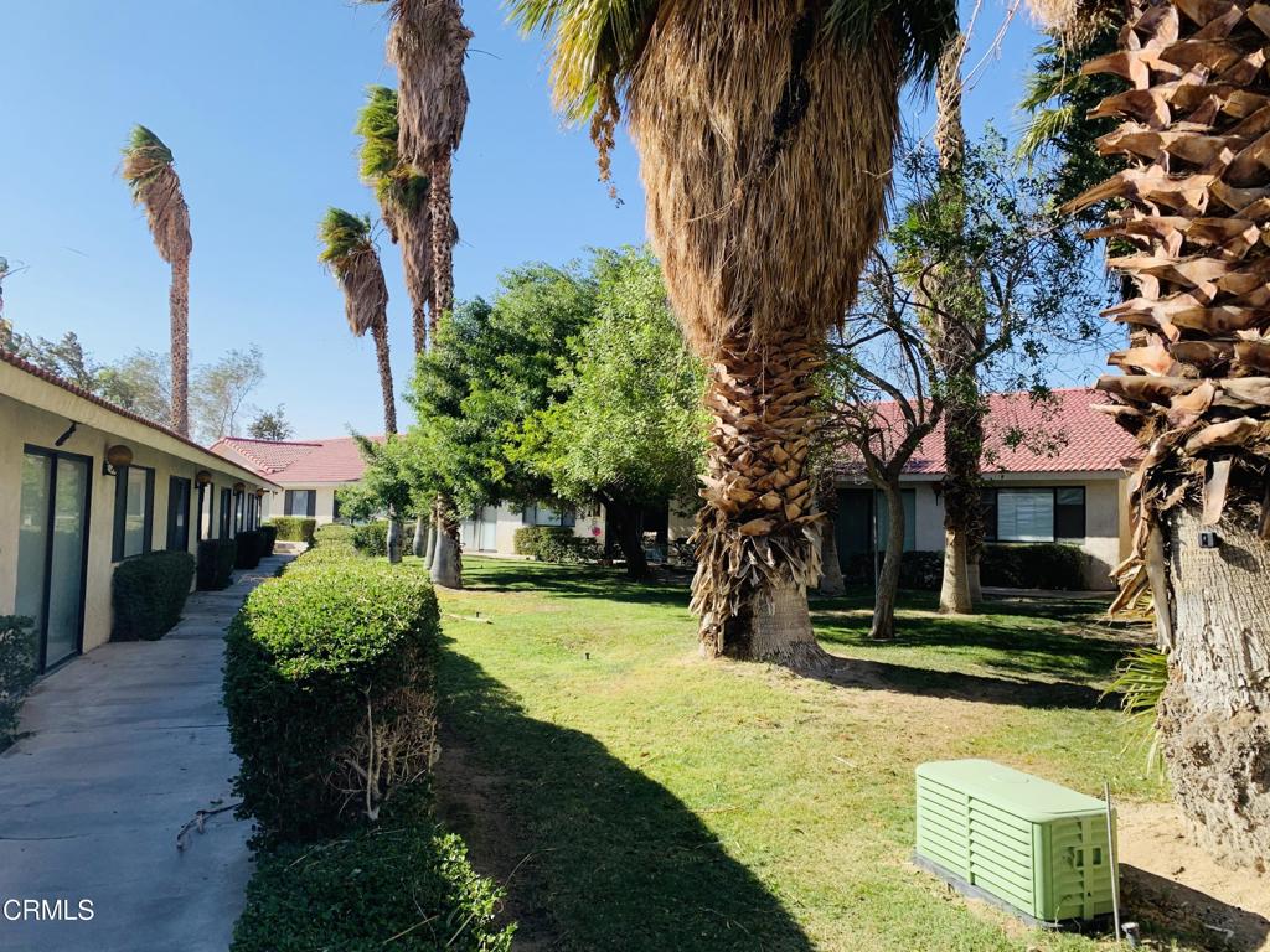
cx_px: 635
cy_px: 476
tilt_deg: +4.7
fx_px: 954
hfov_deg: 67.3
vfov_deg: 53.1
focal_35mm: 26
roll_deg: -1.7
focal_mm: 4.25
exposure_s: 1/1220
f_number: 1.8
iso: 25
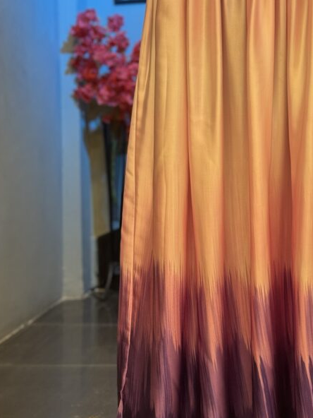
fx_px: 1001
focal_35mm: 83
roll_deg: +0.7
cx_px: 252
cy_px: 153
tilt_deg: +0.1
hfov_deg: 17.6
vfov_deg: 23.5
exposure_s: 1/100
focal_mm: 6.76
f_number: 1.78
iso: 125
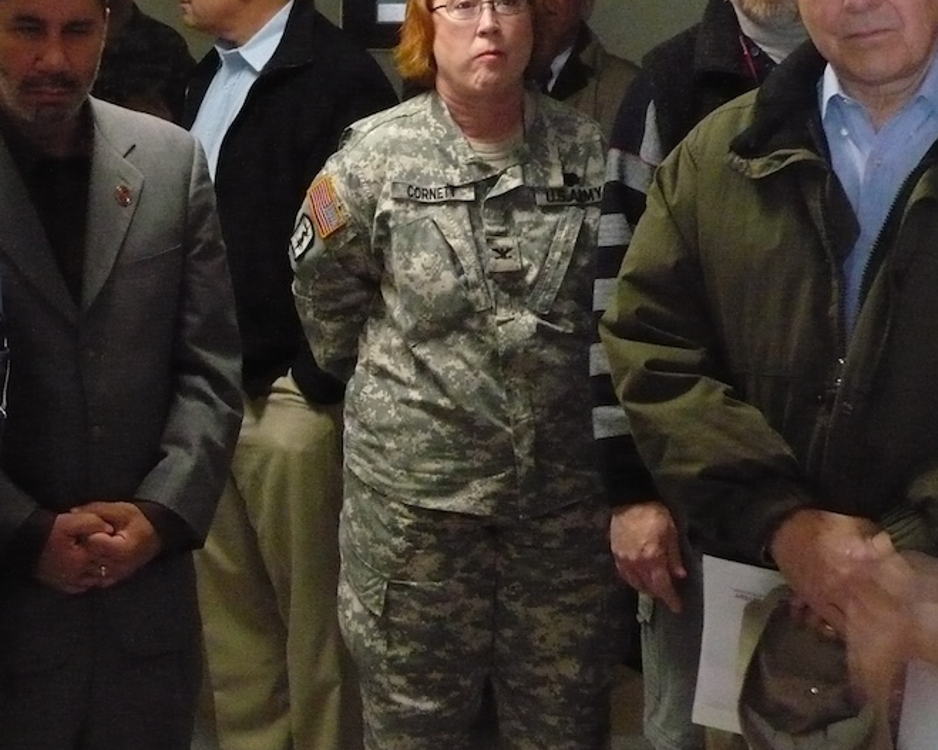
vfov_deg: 17.5
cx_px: 206
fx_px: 2443
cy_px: 376
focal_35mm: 88
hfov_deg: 21.5
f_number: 3.5
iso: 640
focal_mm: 9.1
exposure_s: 1/30
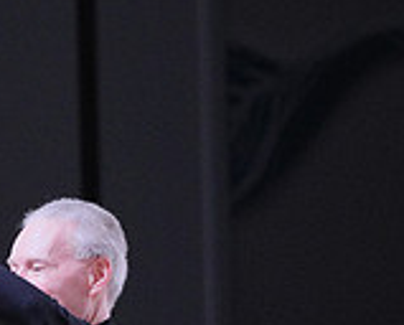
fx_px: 6509
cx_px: 4
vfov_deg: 2.8
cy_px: 716
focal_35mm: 543
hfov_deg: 3.6
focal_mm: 159
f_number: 6.3
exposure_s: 1/400
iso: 2000
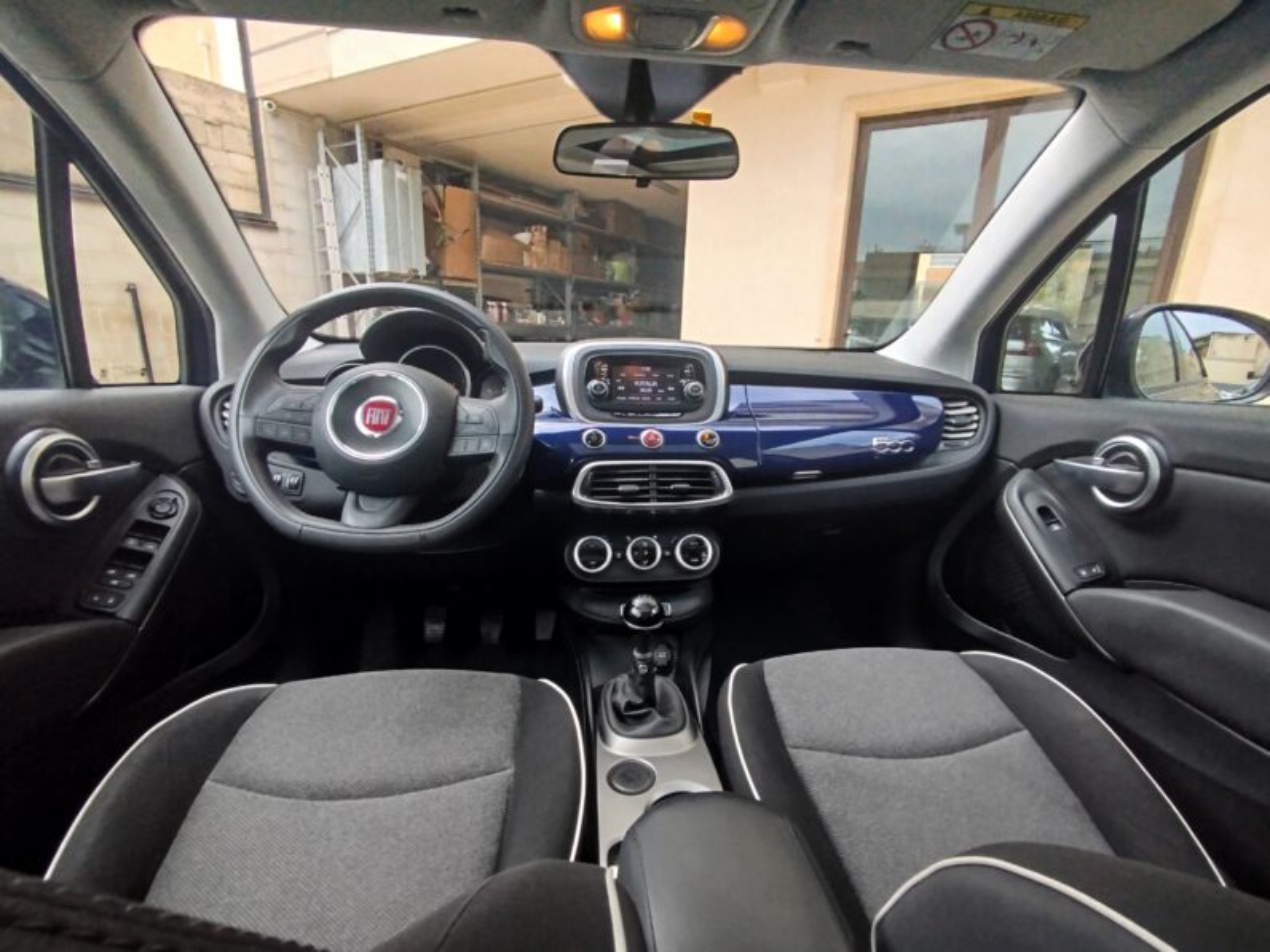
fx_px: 550
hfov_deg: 98.2
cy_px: 476
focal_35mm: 15
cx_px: 635
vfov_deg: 81.7
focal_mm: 1.65
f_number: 2.2
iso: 100
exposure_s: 1/100
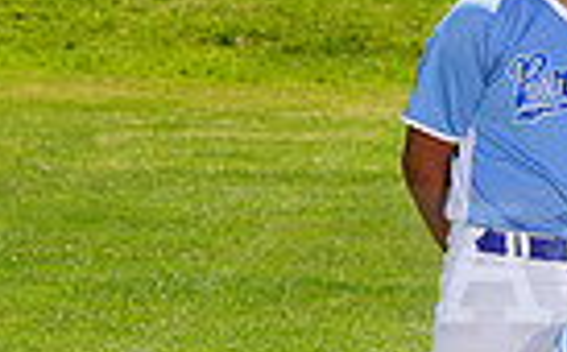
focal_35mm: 433
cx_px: 1105
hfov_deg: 4.8
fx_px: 6677
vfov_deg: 3.0
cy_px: 242
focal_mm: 100
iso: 100
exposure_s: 1/250
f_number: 8
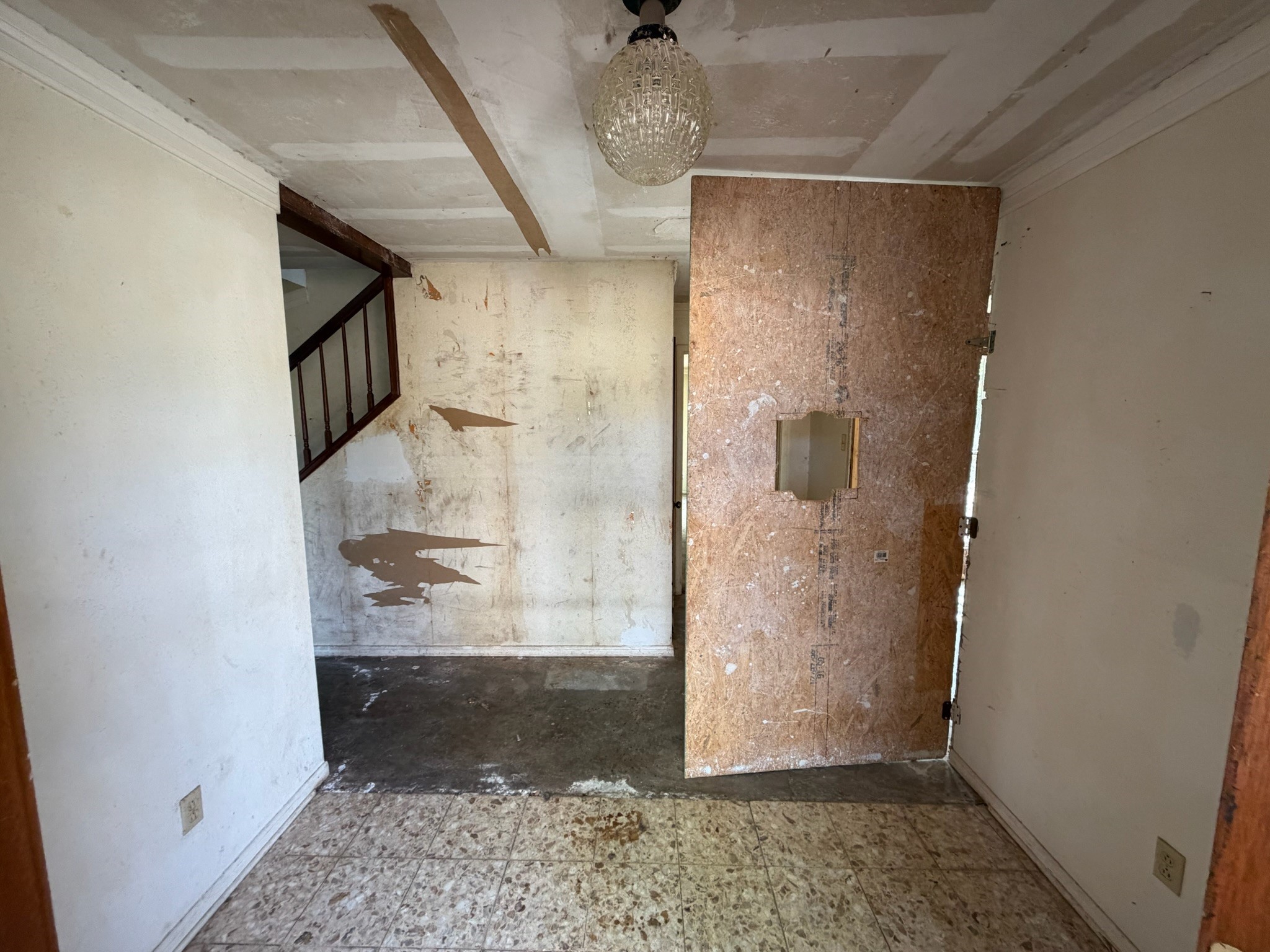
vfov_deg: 85.7
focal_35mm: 14
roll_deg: +0.5
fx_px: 514
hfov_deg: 102.1
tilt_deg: -6.0
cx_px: 635
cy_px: 476
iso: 250
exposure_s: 1/121
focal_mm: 2.22
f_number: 2.2
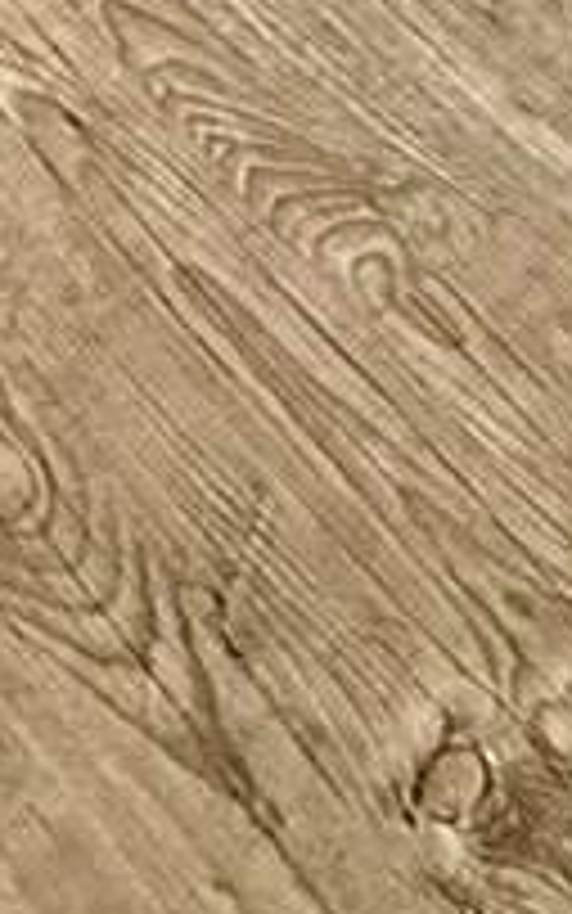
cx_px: 1067
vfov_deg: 12.0
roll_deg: +1.3
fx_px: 2916
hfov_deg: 10.5
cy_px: -1616
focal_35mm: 117
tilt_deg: -15.6
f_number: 2.2
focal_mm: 2.22
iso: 200
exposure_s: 1/120
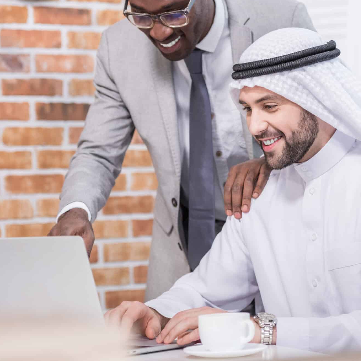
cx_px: 228
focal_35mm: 133
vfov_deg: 13.1
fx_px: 1569
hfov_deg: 13.1
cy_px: 148
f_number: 3.2
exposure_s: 1/200
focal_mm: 80
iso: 800
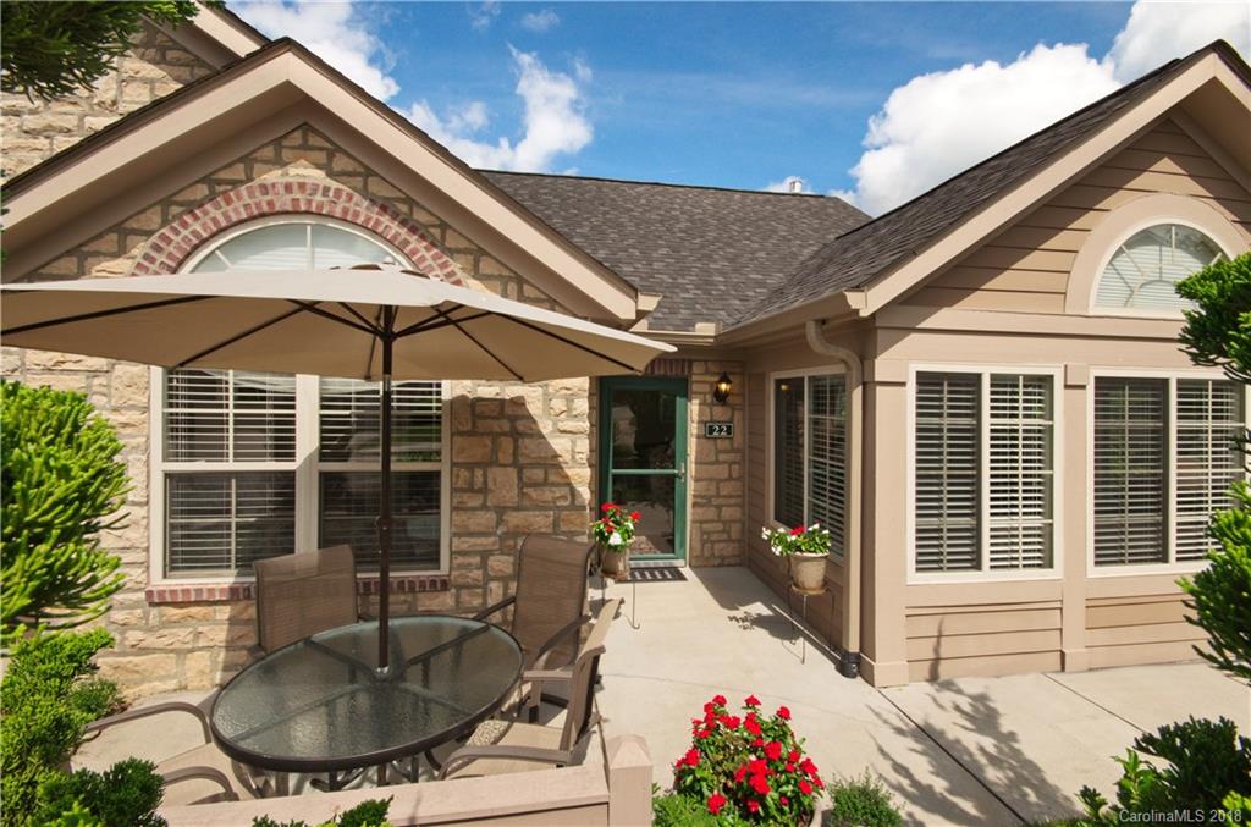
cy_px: 414
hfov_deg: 100.5
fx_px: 520
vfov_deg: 77.0
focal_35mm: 15
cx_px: 626
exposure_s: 1/160
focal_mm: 10
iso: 320
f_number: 18
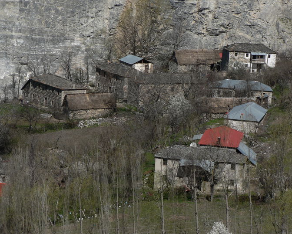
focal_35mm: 295
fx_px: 2548
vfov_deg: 5.2
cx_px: 153
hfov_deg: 6.6
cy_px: 117
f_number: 5.6
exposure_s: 1/640
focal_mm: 47
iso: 80
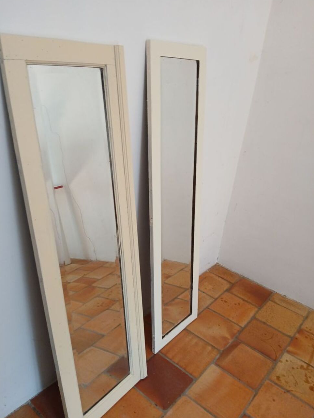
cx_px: 152
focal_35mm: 27
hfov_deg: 51.3
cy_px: 213
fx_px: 327
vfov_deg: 65.3
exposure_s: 1/50
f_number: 1.8
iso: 160
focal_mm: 3.98
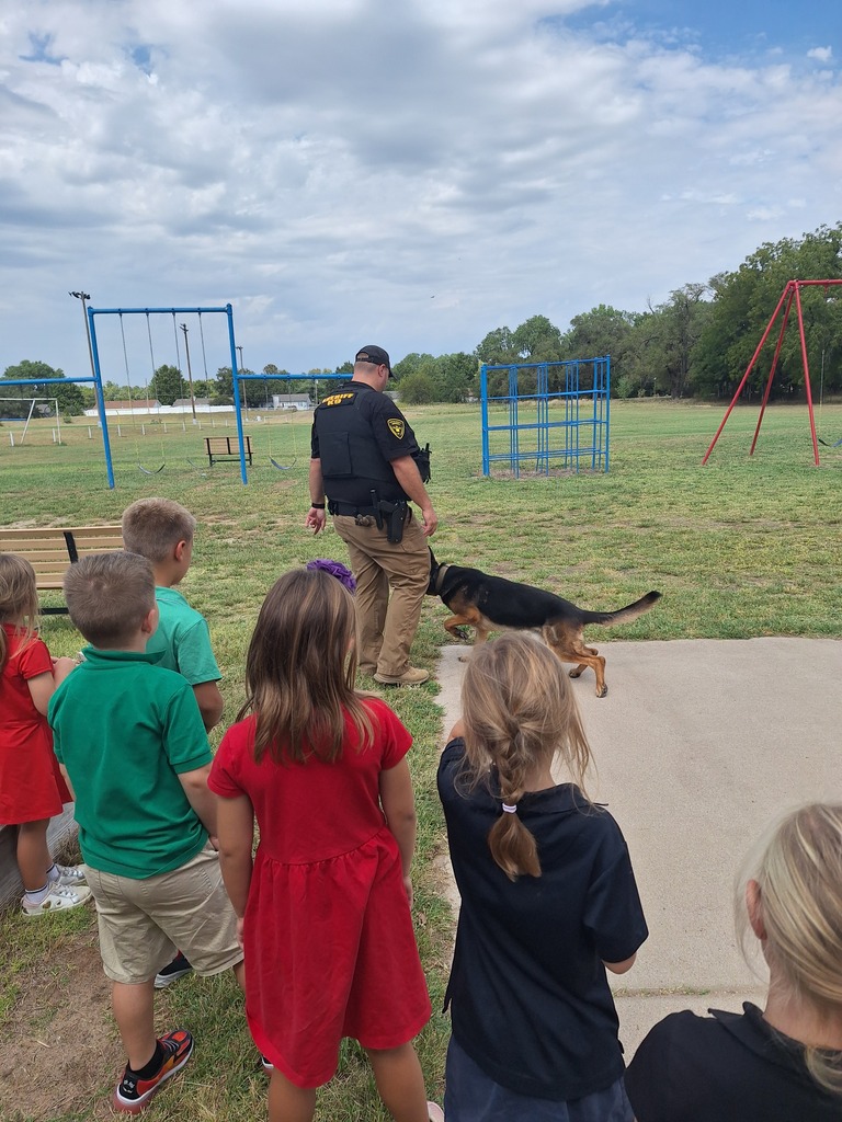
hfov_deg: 58.9
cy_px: 561
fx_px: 746
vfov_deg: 73.9
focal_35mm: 23
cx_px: 421
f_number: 1.8
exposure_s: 1/3086
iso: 40
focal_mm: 5.54
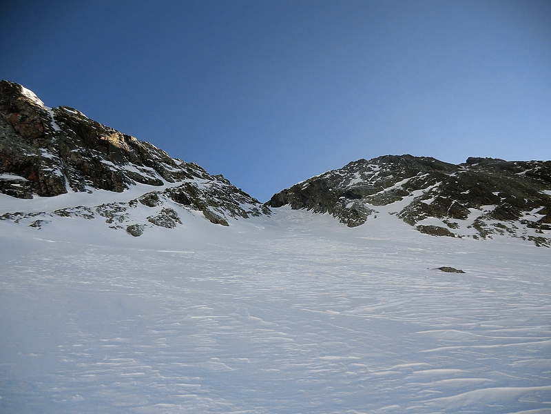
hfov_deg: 71.6
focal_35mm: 24
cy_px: 207
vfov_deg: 56.8
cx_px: 276
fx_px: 382
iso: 64
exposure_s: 1/800
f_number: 3.2
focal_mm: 4.3
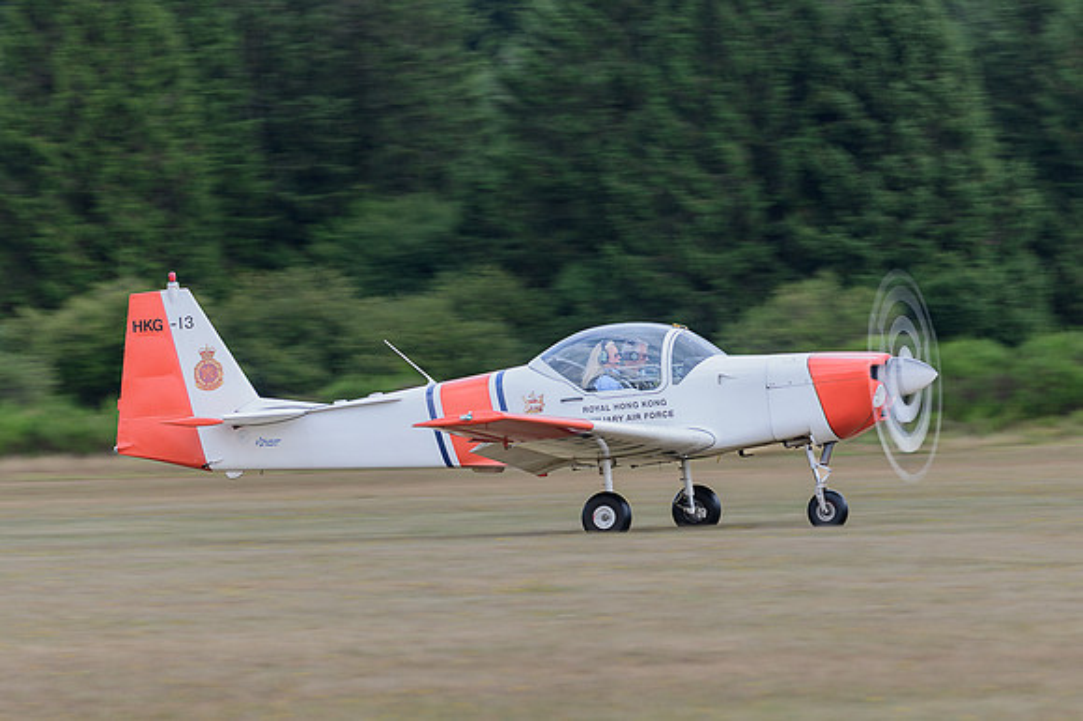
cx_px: 616
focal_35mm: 343
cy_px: 198
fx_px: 10302
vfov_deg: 4.0
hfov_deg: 6.0
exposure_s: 1/125
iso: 100
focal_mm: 200
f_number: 5.6
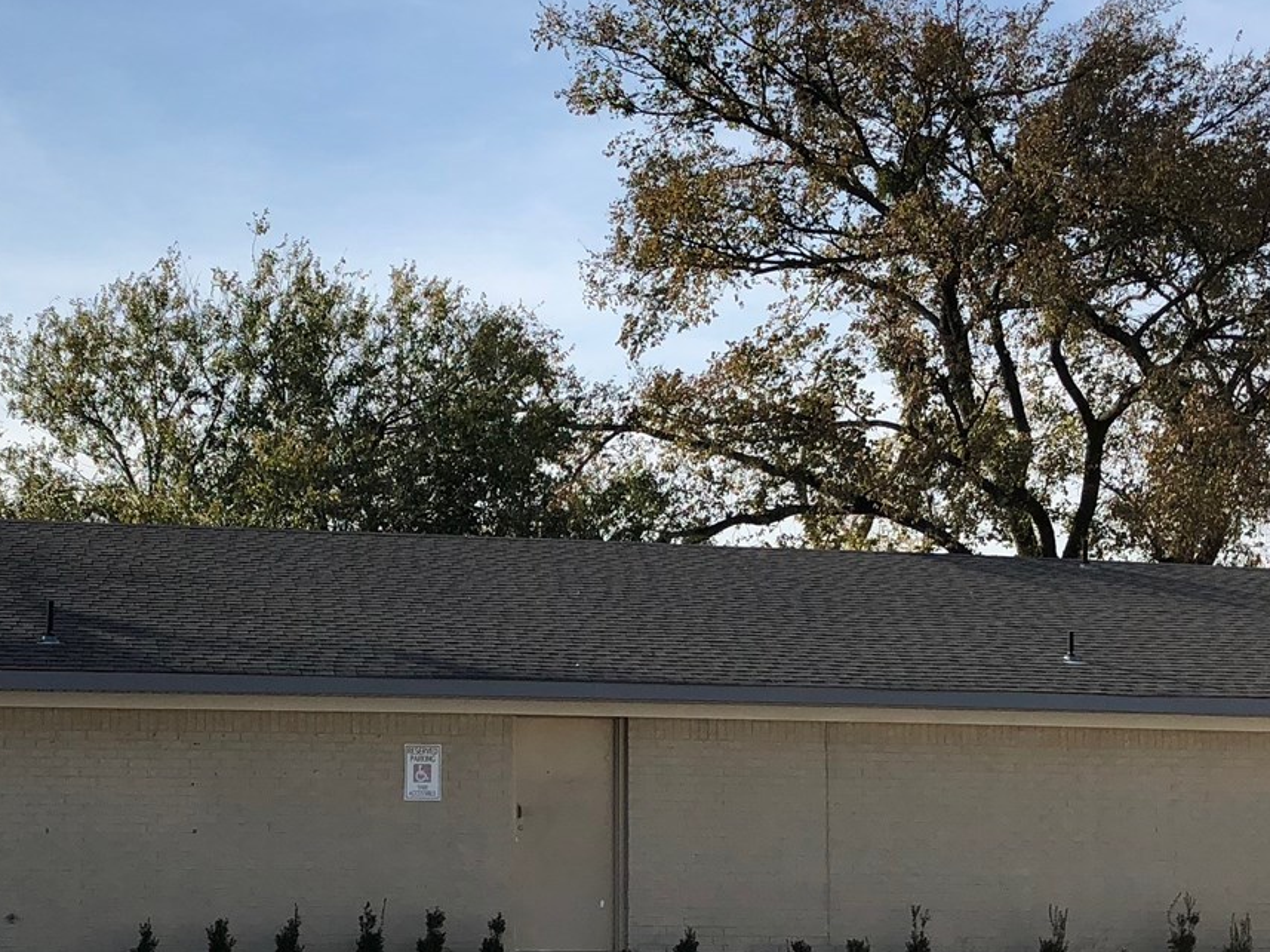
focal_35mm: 65
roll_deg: -0.7
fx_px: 2384
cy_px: 707
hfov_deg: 29.6
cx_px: 416
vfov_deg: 22.4
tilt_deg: +2.9
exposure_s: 1/1715
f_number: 1.8
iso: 20
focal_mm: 3.99
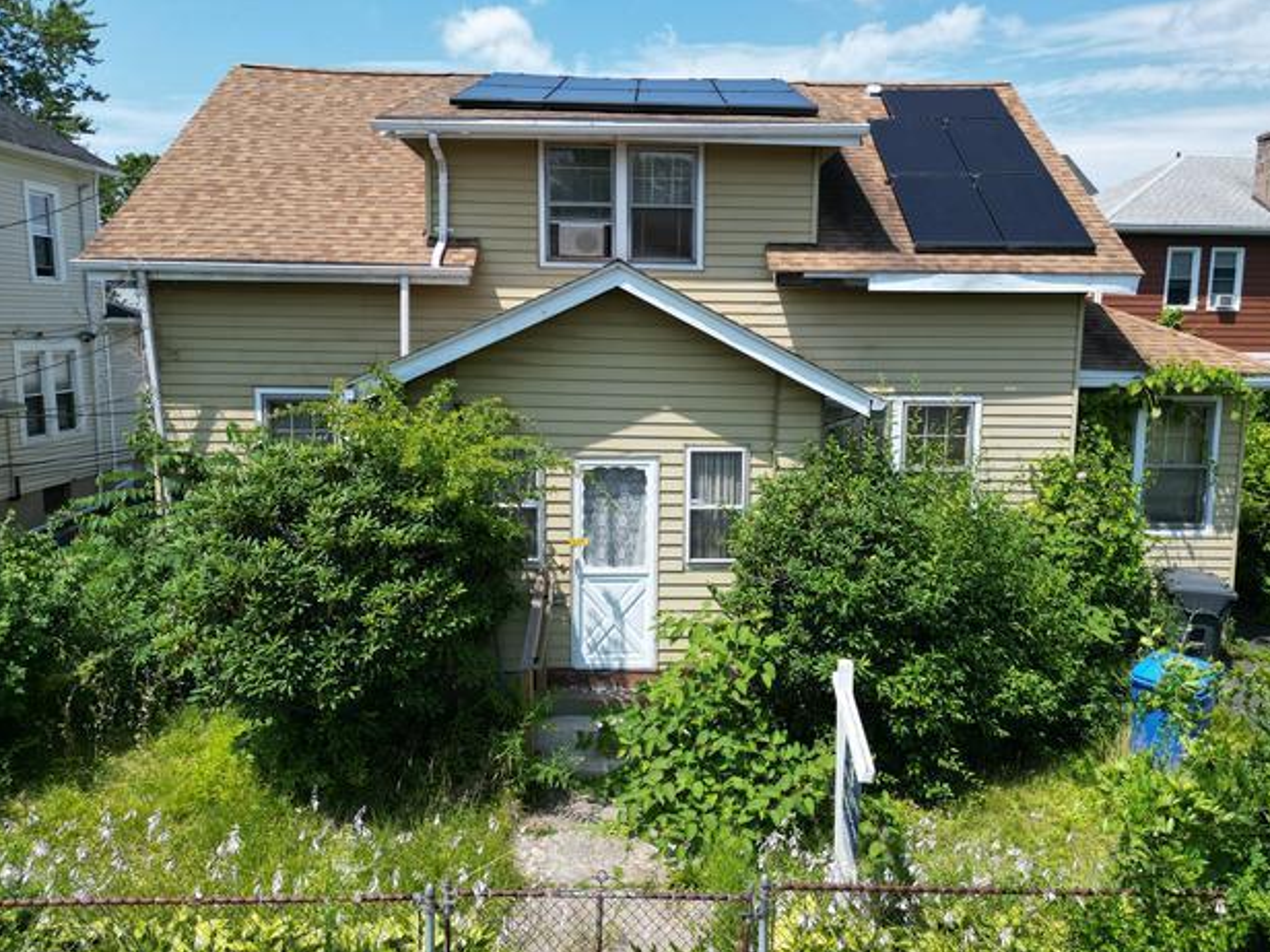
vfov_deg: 53.0
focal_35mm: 26
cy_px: 447
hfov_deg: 67.2
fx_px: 954
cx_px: 683
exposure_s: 1/2500
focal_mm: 6.72
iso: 120
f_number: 1.7
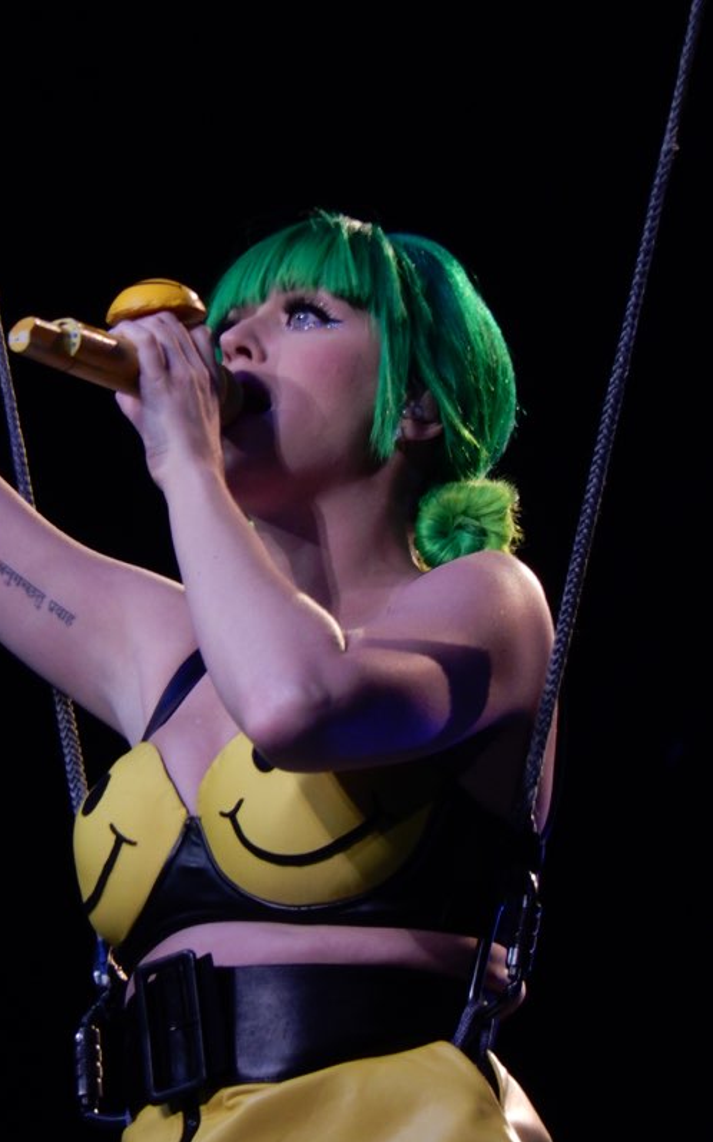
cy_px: 572
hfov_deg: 2.2
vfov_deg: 3.6
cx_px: 288
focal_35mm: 585
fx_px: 18191
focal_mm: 99
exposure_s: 1/125
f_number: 6.3
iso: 400
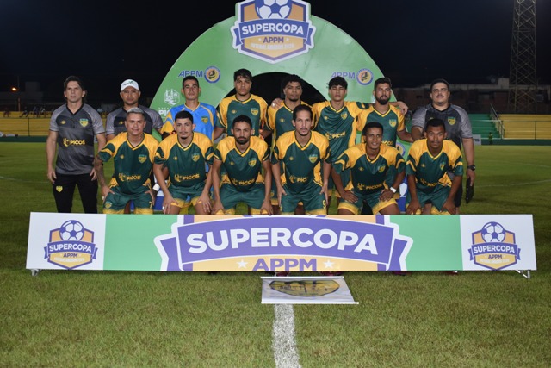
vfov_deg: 29.9
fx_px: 689
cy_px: 184
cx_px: 276
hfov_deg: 43.6
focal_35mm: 45
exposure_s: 1/80
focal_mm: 30
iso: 1000
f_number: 5
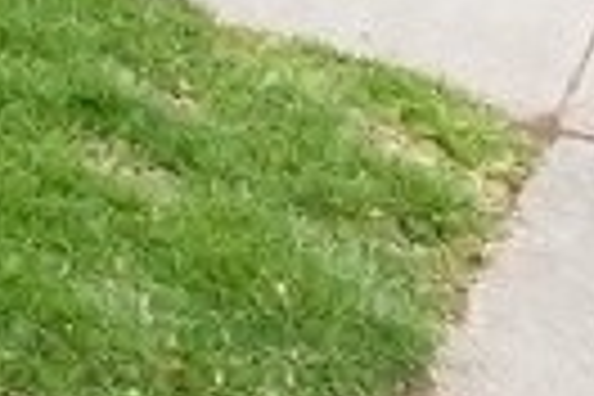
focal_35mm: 116
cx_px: -747
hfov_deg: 13.7
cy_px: -1033
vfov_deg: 8.4
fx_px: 1914
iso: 200
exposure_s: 1/30
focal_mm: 10
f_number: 8
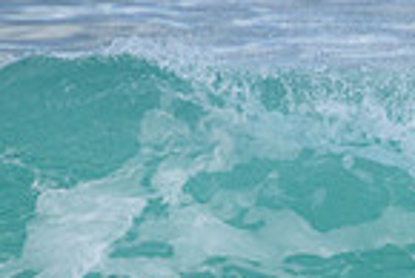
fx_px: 36833
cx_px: 575
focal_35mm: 3192
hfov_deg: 0.6
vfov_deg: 0.4
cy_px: 368
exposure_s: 1/2000
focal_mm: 800
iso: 1100
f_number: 11
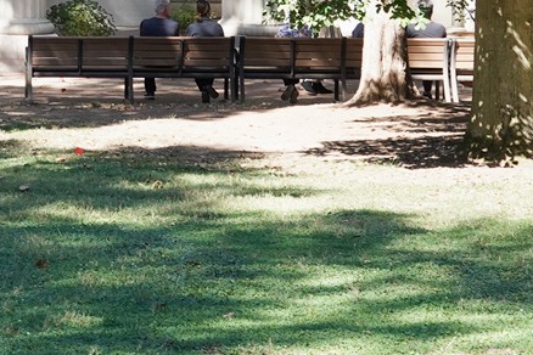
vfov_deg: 8.3
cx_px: -203
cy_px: -230
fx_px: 2369
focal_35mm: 160
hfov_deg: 12.4
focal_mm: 35
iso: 800
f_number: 8
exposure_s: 1/100
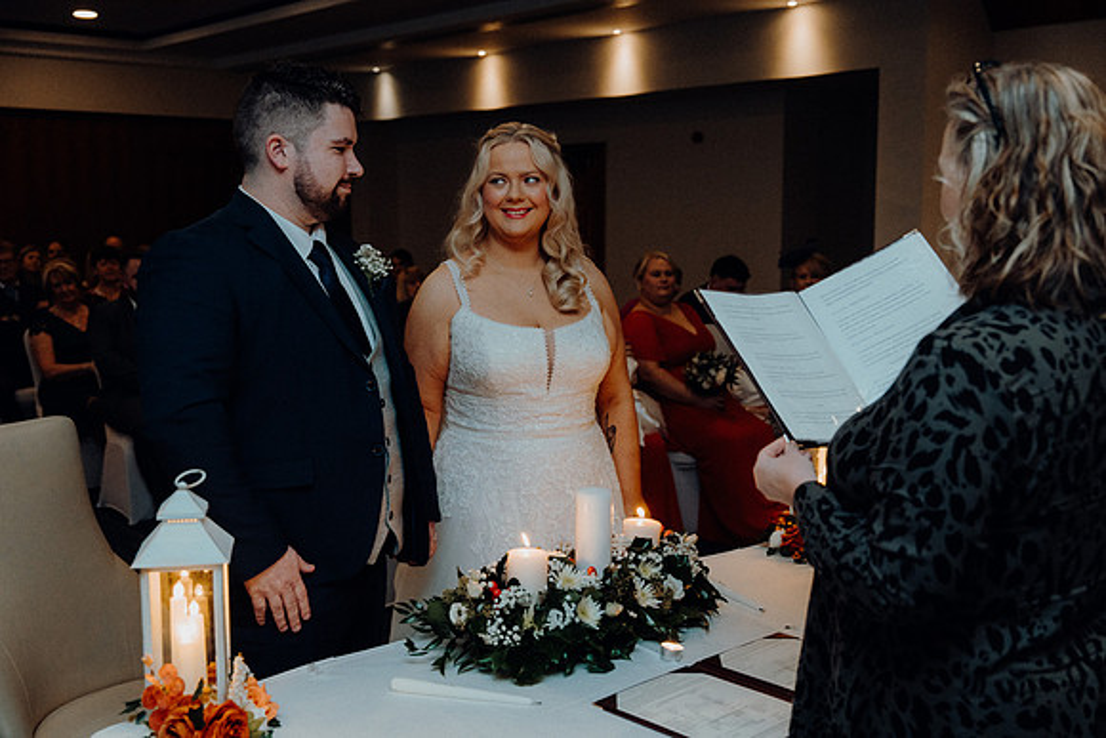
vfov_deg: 33.4
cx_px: 553
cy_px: 369
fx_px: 1229
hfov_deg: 48.4
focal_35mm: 40
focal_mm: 40
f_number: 3.5
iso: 2500
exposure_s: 1/160
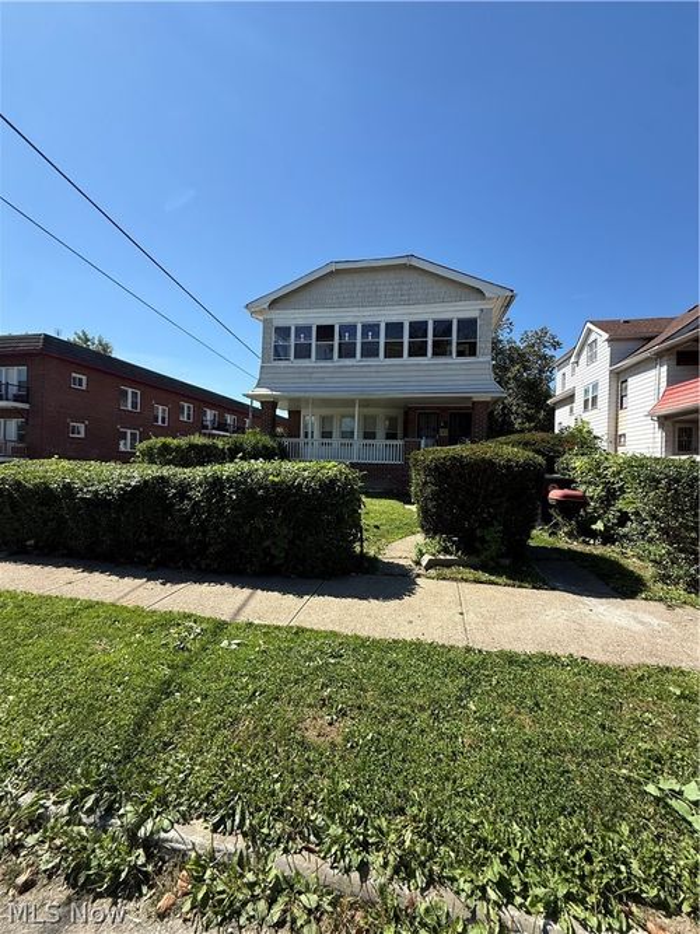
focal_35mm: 14
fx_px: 378
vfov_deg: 102.1
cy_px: 467
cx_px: 350
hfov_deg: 85.7
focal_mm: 2.22
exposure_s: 1/1259
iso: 50
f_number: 2.2
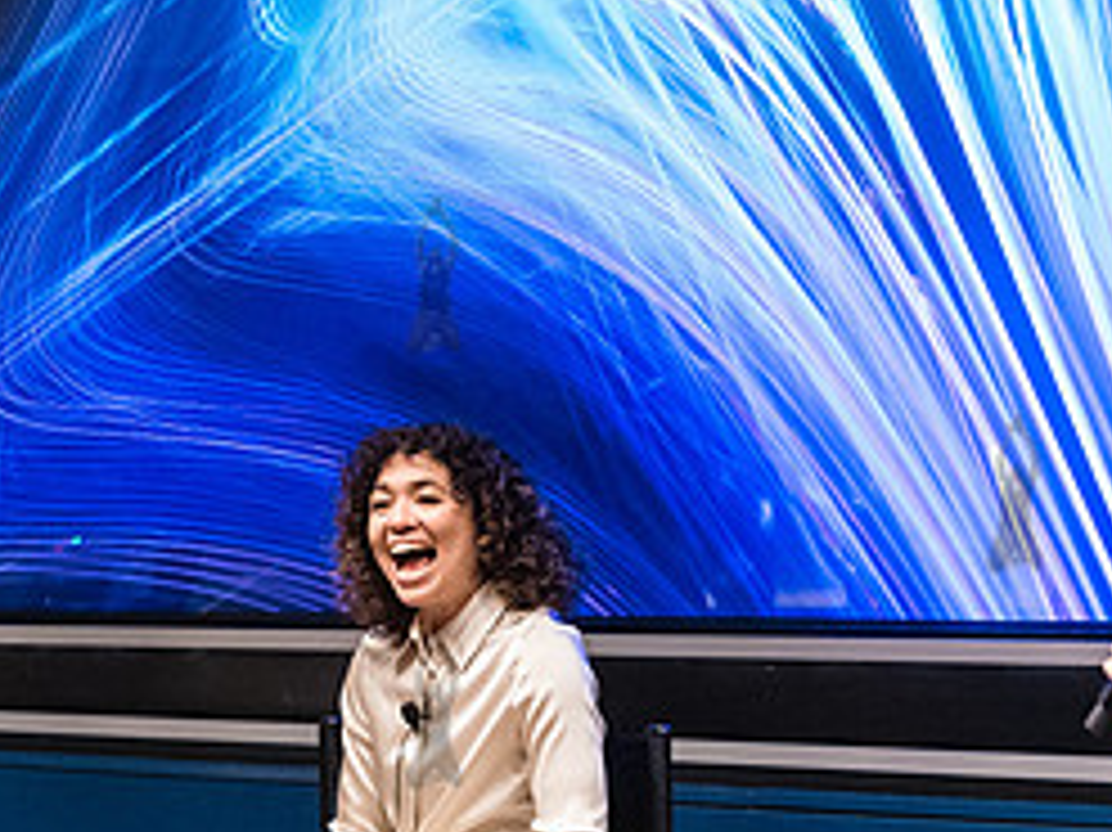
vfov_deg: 13.2
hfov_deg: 17.7
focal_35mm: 111
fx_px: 3564
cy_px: 713
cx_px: 364
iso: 6400
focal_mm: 45
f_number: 3.5
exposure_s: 1/200
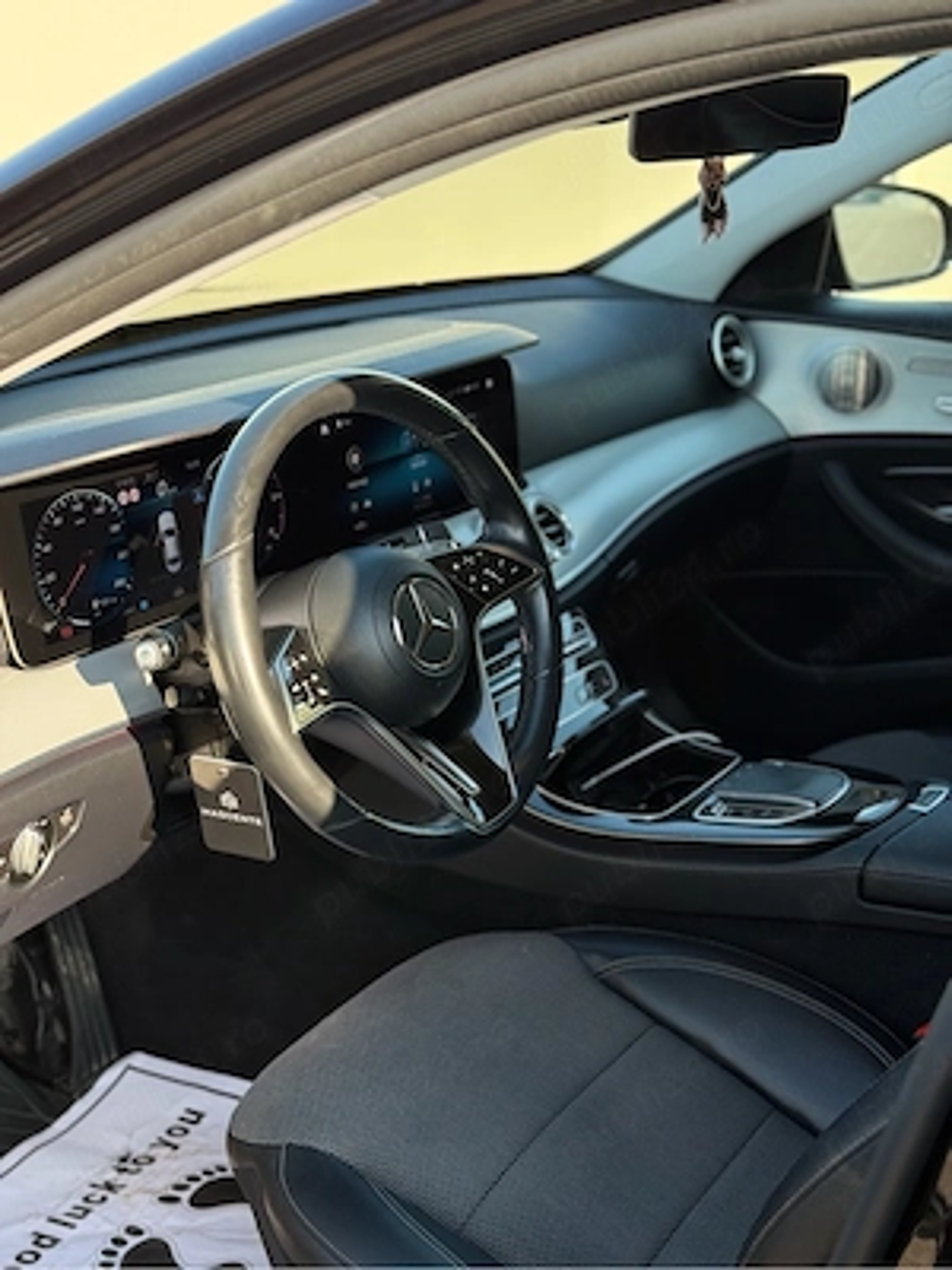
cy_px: 635
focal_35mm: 48
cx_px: 476
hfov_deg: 30.3
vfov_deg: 39.7
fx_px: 1760
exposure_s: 1/481
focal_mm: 6.76
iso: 64
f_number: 1.78
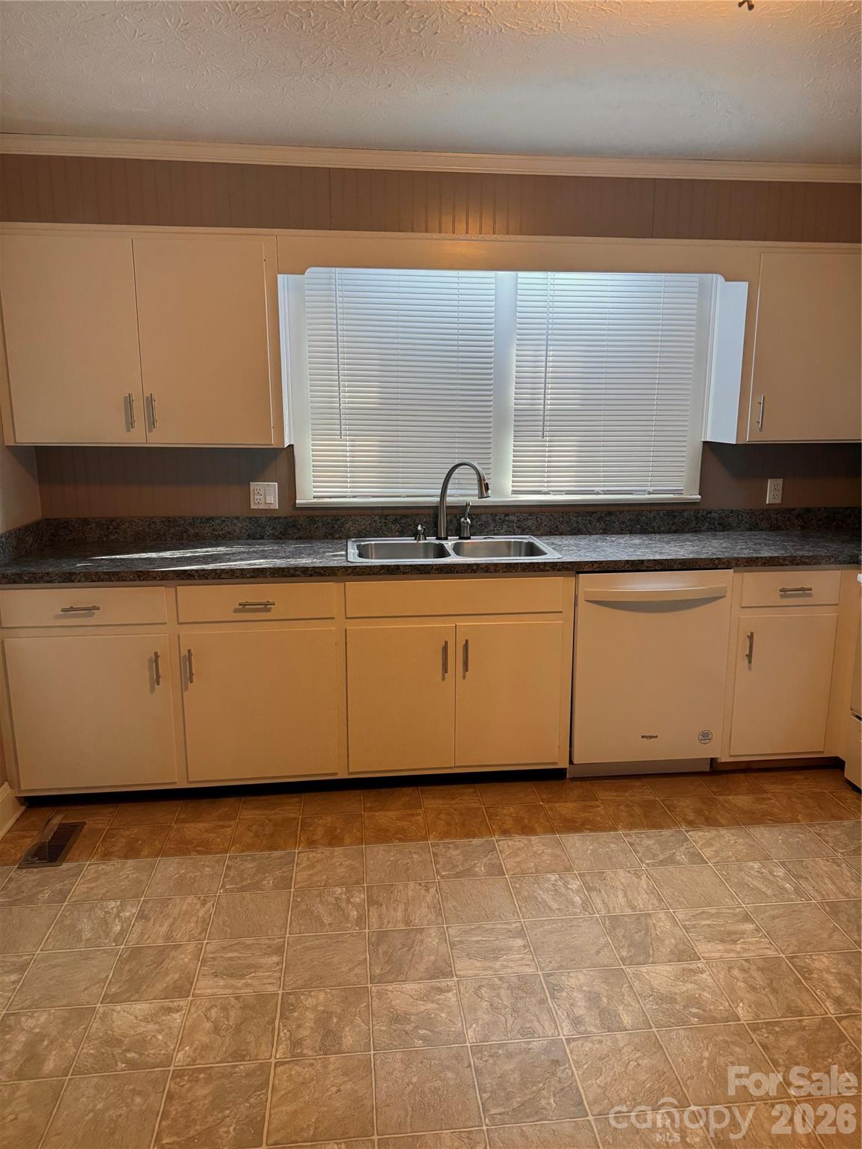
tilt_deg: -14.0
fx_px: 797
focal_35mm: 24
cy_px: 574
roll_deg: -0.7
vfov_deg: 71.6
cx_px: 431
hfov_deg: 56.8
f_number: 1.78
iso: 160
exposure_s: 1/120
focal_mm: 6.76
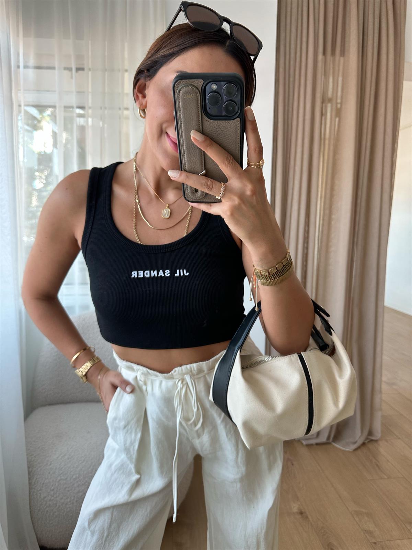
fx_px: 381
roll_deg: +0.2
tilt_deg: -38.2
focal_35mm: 24
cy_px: 275
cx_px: 206
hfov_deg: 56.8
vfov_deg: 71.6
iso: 160
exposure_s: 1/121
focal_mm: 6.86
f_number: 1.78
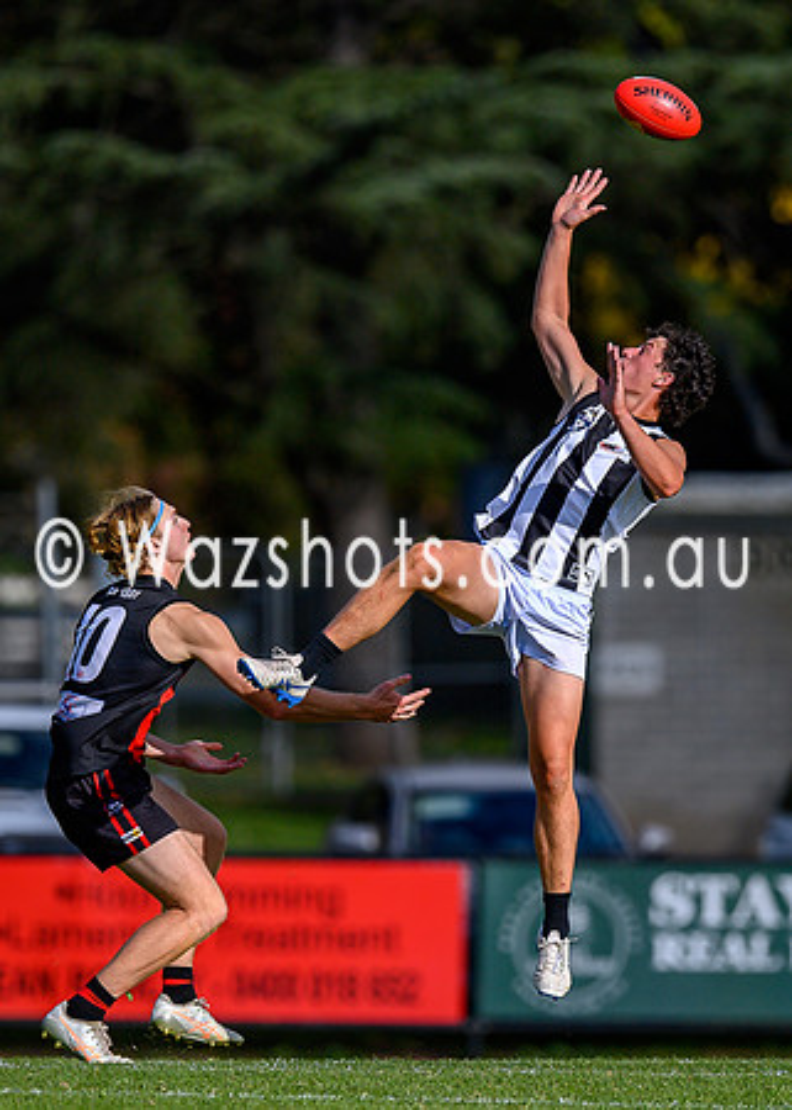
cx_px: 513
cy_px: 569
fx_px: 30468
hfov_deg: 1.5
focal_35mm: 967
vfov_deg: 2.1
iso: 180
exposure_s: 1/2000
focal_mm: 500
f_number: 4
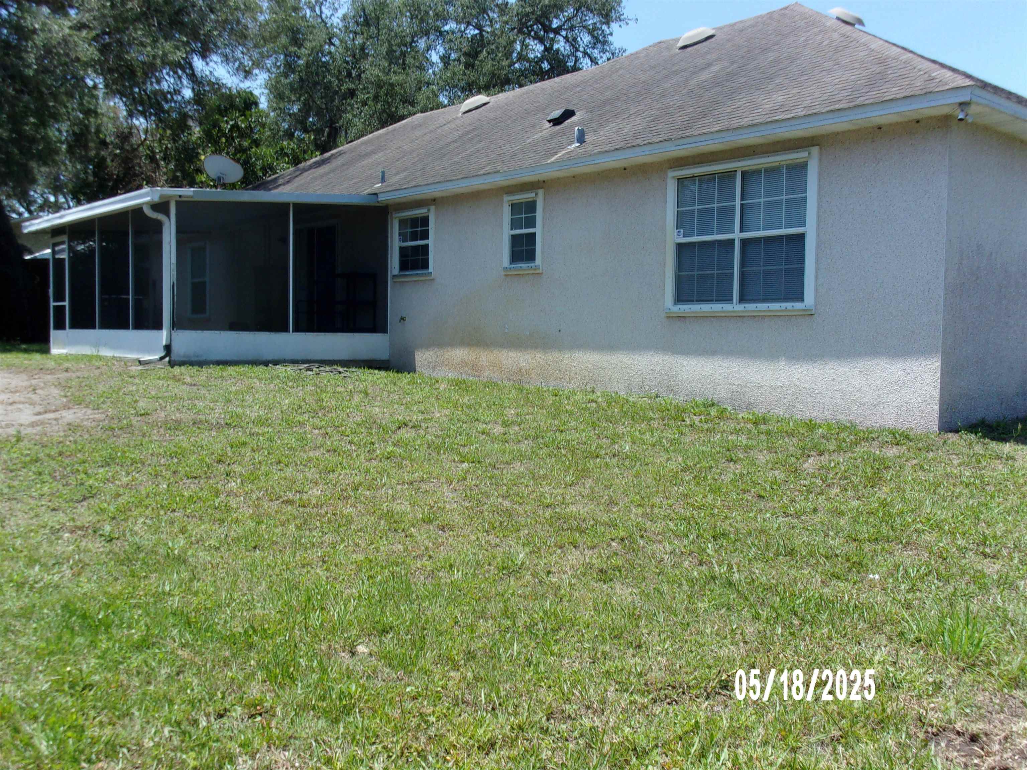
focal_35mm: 36
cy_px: 385
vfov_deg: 39.7
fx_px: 1068
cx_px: 514
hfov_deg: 51.4
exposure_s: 1/60
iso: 80
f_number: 11.8
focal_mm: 6.4
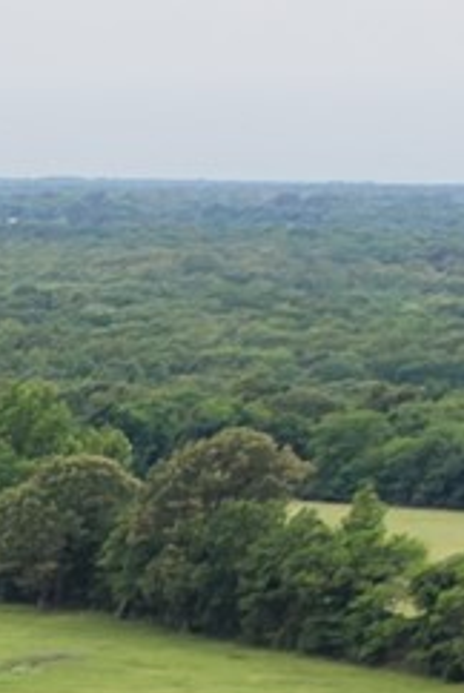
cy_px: 2013
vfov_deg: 8.4
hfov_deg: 5.4
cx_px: -1592
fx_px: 4067
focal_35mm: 211
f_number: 1.8
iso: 280
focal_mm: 8.67
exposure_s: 1/1000
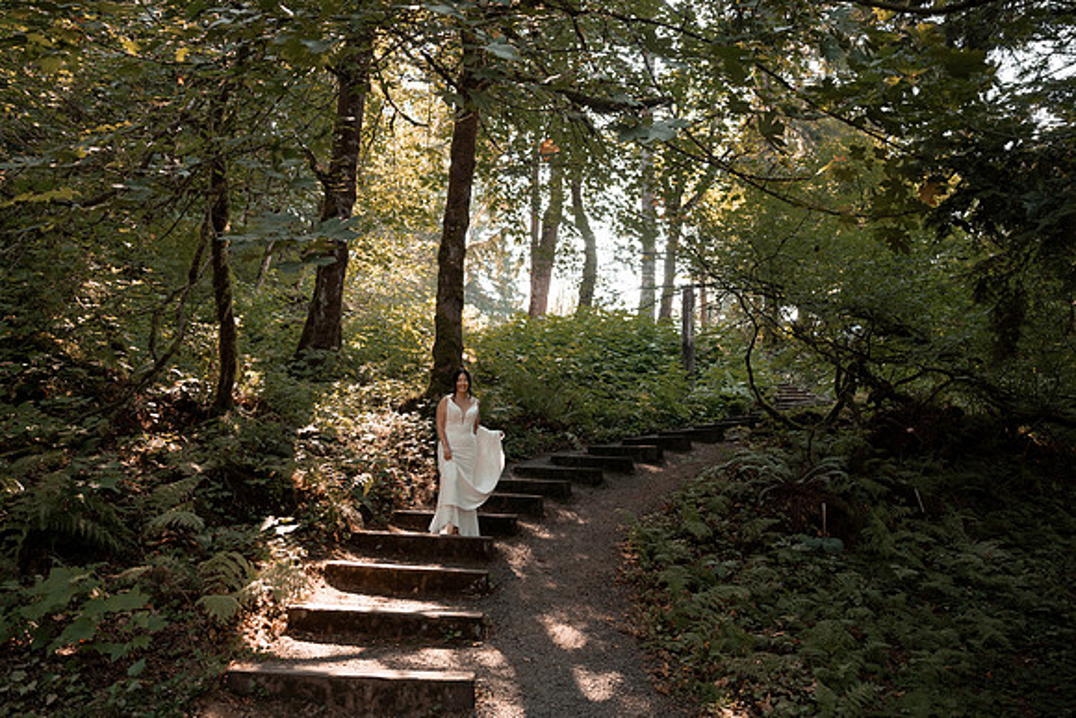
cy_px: 329
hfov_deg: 69.3
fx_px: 777
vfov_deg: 49.6
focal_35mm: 26
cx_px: 582
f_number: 2.8
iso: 160
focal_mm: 24
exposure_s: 1/250
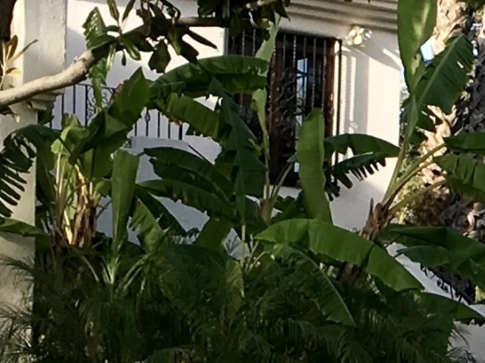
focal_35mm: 141
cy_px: 245
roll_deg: -2.0
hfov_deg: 13.4
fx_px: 1975
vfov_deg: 10.5
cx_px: 677
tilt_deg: +0.1
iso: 25
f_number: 2.2
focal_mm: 4.15
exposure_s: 1/478
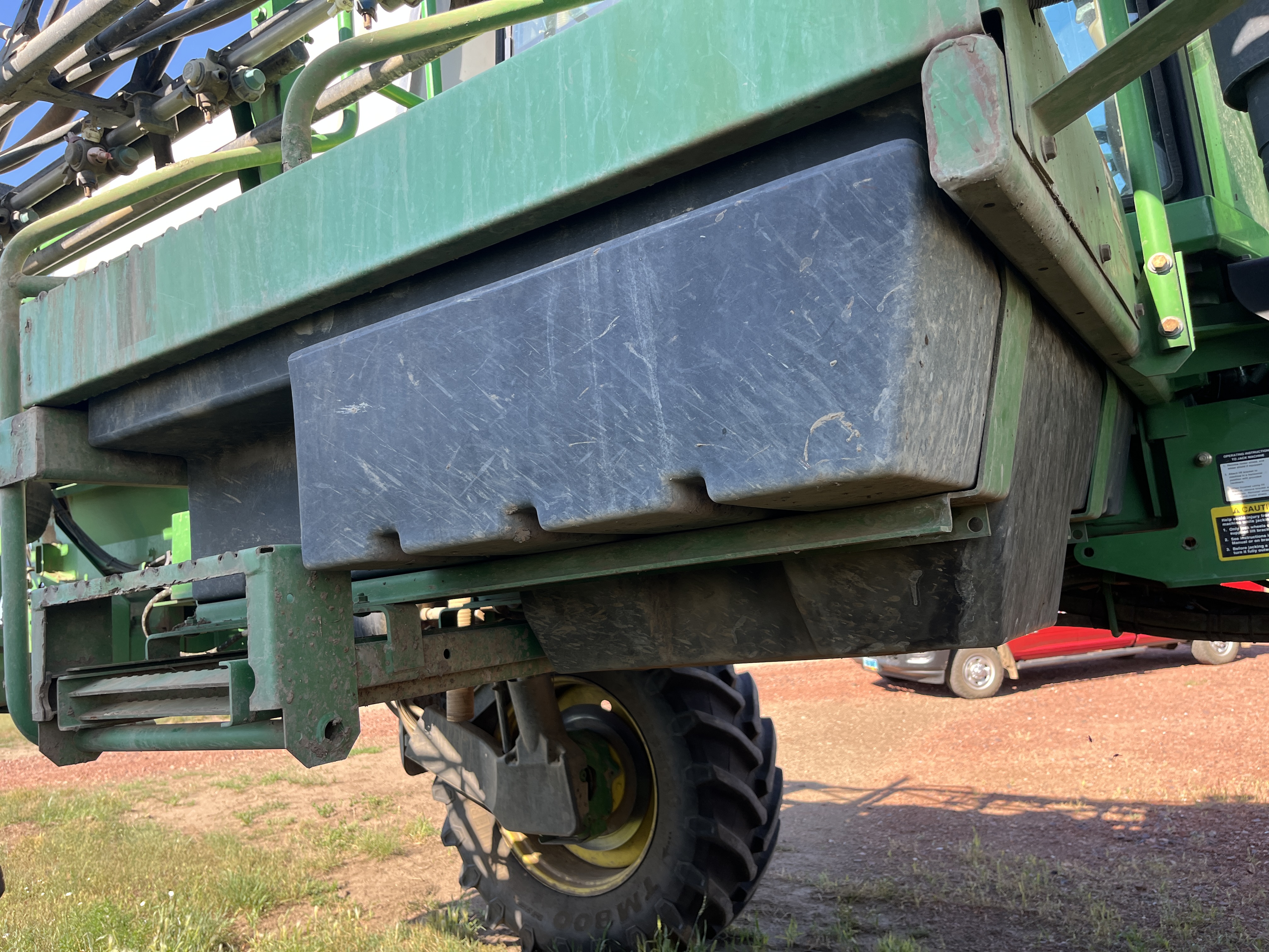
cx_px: 634
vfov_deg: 53.1
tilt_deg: +10.6
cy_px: 476
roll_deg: +4.3
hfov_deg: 67.3
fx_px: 953
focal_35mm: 26
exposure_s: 1/412
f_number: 1.6
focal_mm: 5.1
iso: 50
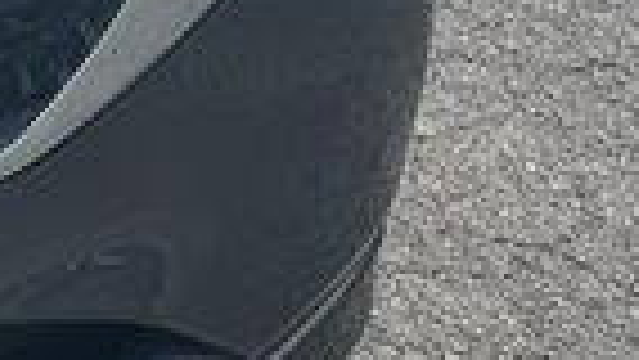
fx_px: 2000
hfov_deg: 15.0
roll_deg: -3.7
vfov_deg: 9.8
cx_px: -621
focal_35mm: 118
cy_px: -270
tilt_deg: -21.4
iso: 80
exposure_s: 1/6410
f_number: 1.78
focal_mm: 6.76
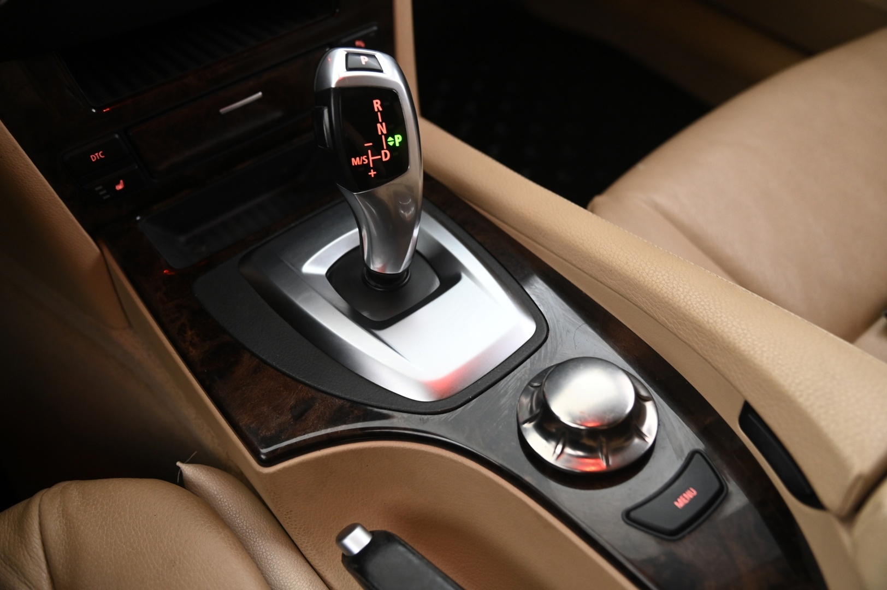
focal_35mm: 34
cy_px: 295
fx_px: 837
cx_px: 444
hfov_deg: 55.8
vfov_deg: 38.8
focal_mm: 34
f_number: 4
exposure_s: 1/10
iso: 2000
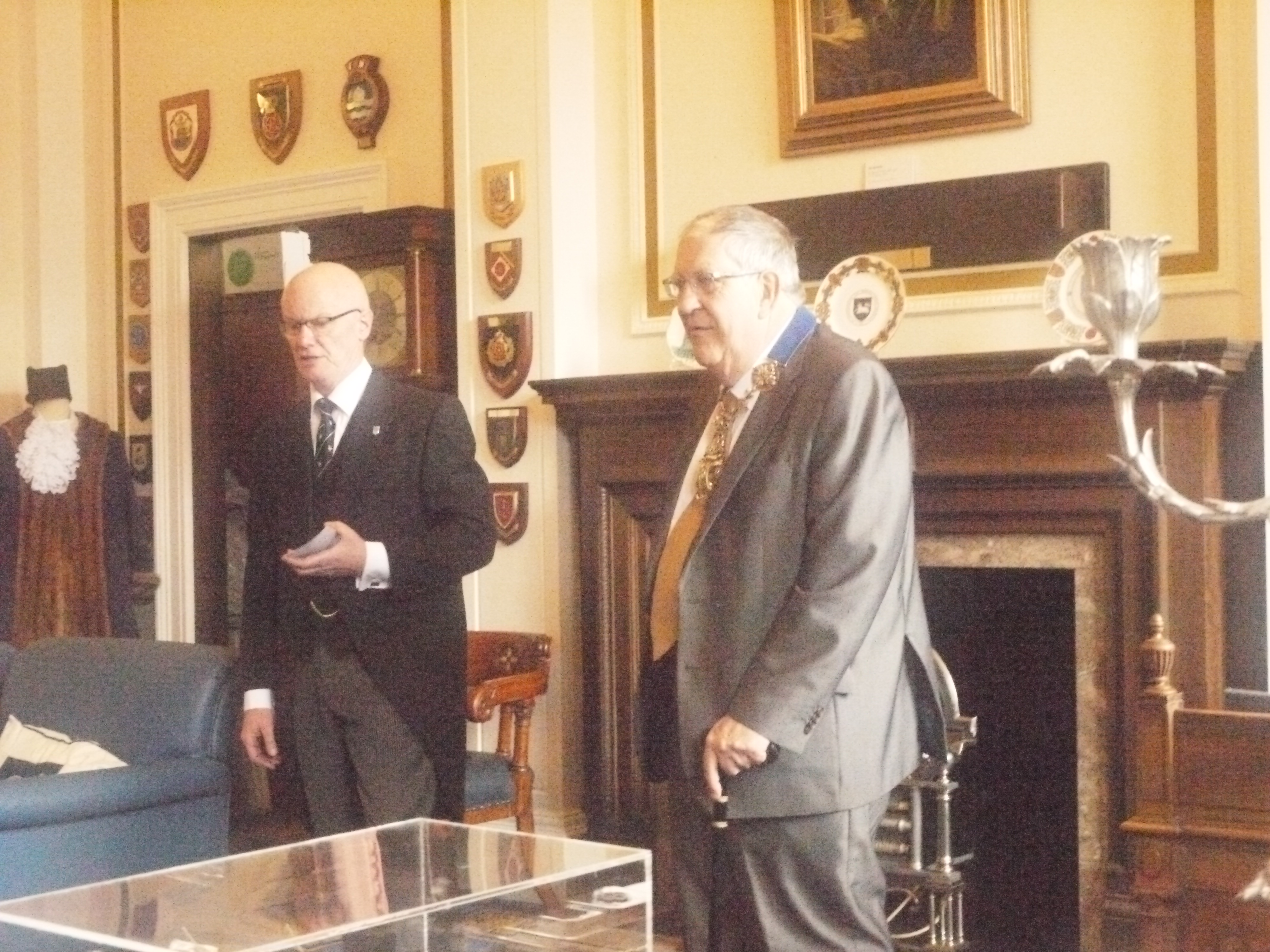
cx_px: 635
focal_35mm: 56
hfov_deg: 34.3
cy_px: 476
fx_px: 2055
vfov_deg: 26.1
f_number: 16
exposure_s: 1/20
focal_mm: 28
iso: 6400
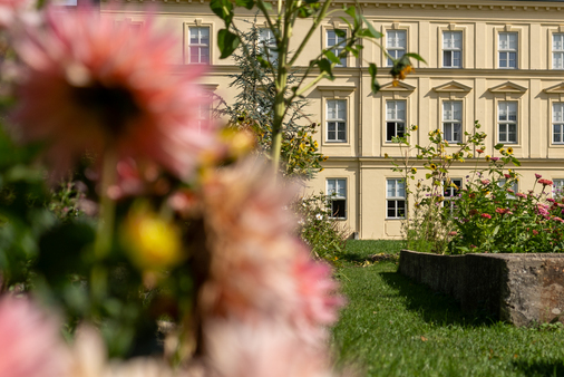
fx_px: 1207
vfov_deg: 17.7
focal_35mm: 77
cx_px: 448
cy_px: 250
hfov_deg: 25.9
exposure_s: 1/3200
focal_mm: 39
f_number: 4
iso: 100
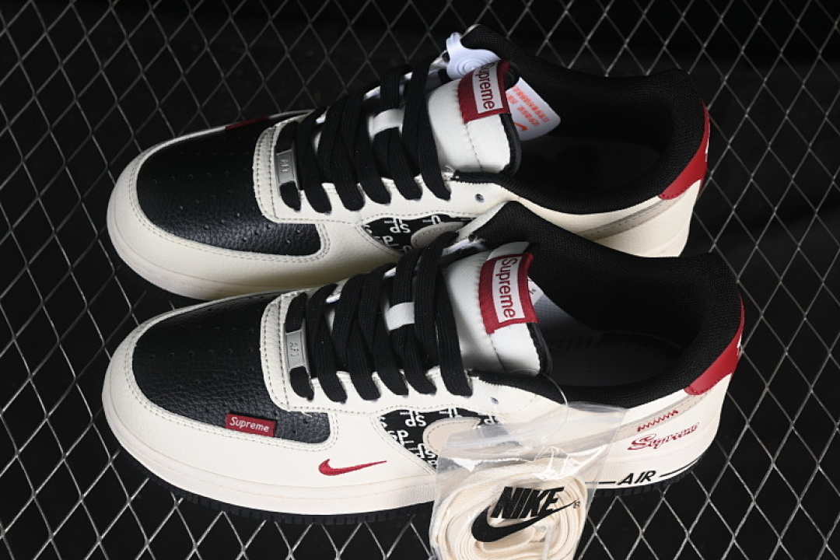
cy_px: 280
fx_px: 1750
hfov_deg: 27.0
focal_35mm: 75
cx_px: 420
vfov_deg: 18.2
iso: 160
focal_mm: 50
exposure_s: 1/60
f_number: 7.1
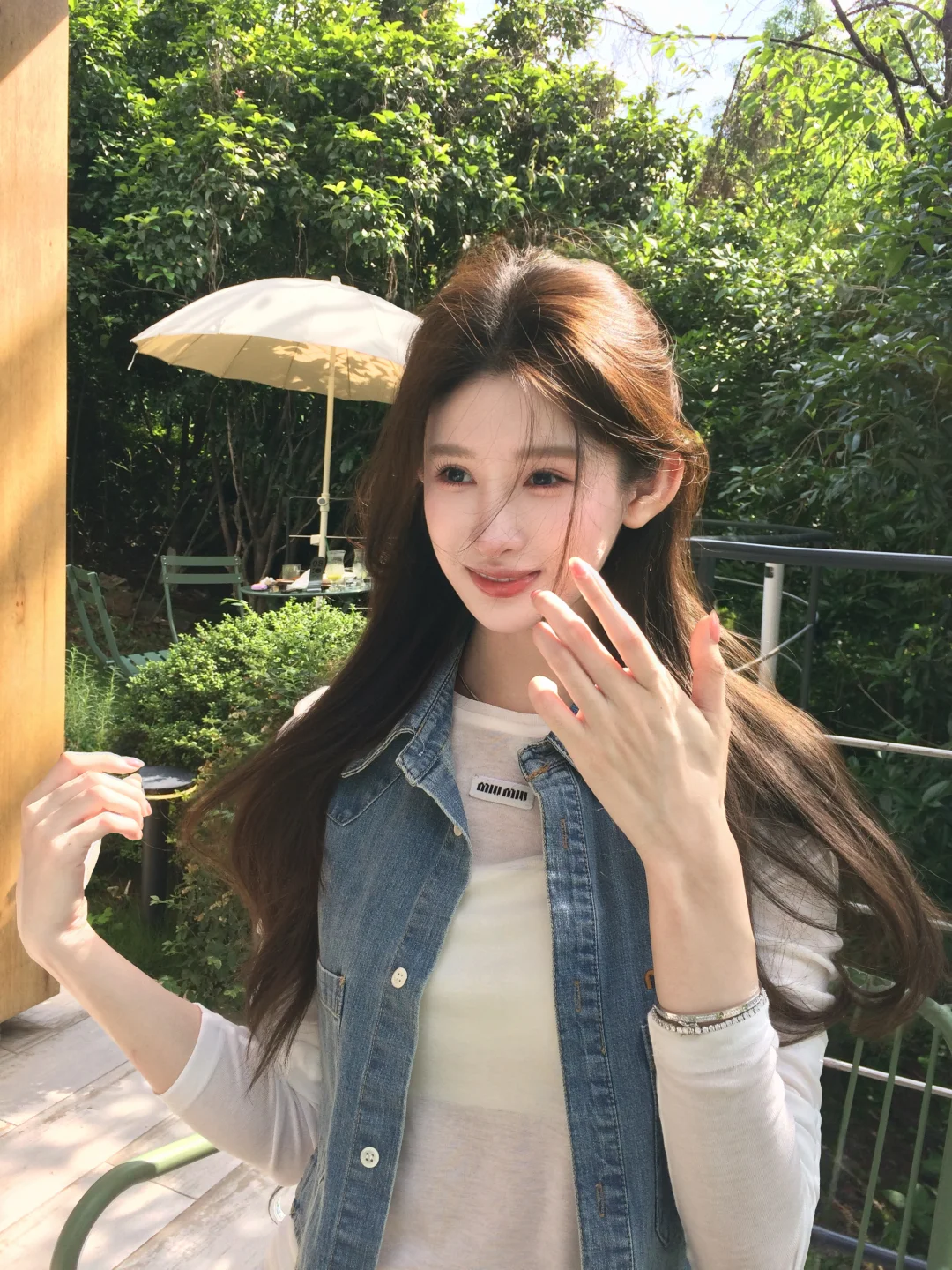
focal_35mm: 29
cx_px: 476
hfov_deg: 48.2
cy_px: 635
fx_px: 1063
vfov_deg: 61.7
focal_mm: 4.15
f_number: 2.2
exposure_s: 1/366
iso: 32
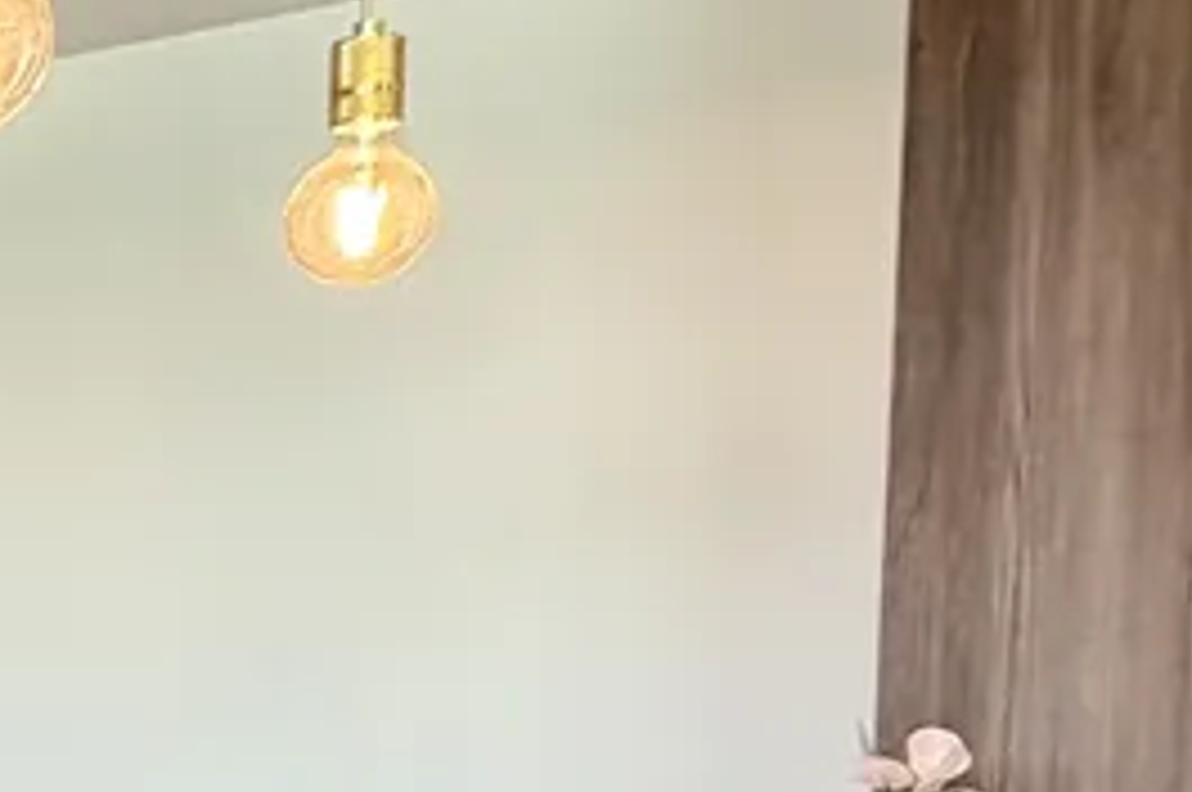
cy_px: 922
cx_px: -1098
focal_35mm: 77
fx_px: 2546
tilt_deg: -3.6
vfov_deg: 17.0
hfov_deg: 18.6
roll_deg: -0.3
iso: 125
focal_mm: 2.22
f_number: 2.2
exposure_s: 1/100
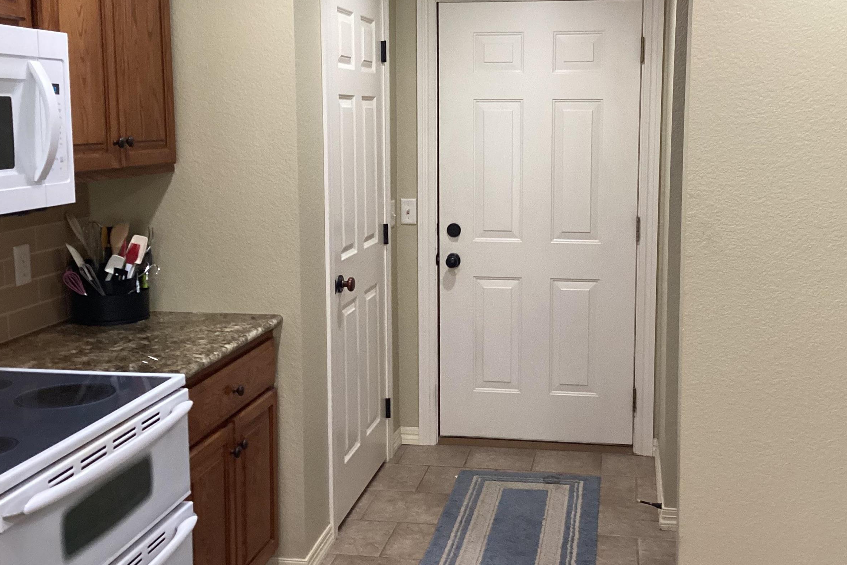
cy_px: 239
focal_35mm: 42
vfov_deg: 31.8
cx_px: 485
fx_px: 988
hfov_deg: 46.3
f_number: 2.4
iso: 250
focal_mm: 3.3
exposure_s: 1/60
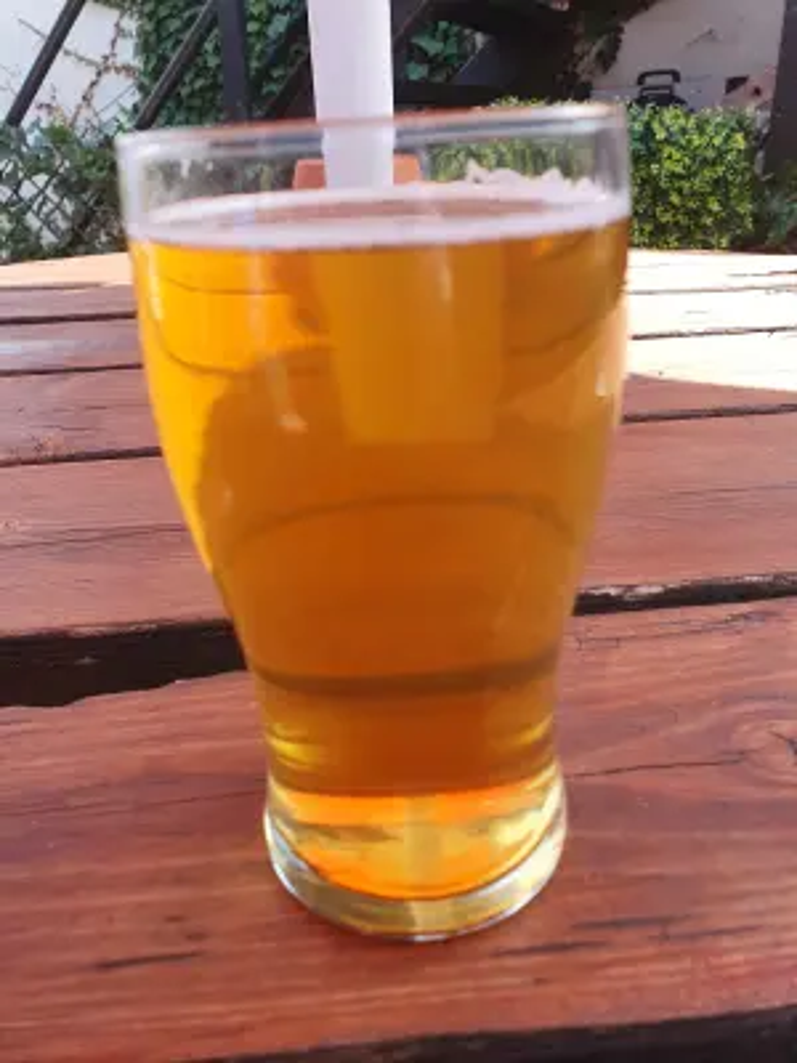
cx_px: 398
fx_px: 798
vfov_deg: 67.3
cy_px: 532
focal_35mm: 26
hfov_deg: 53.1
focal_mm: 4.32
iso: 50
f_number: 2.4
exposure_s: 1/286
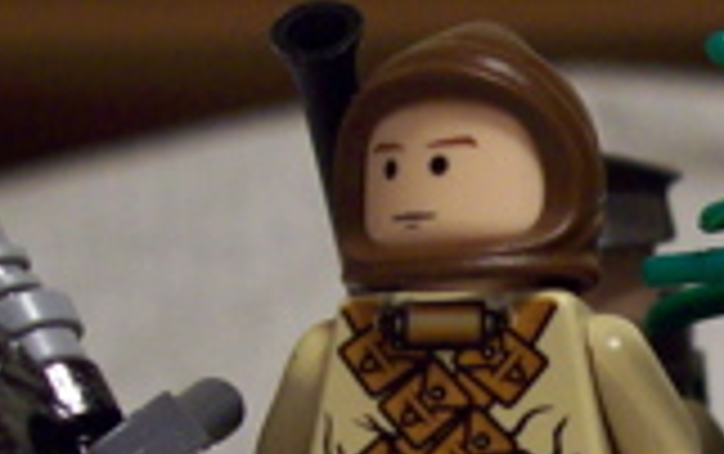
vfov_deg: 8.8
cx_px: 760
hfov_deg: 13.9
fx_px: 2923
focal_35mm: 148
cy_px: 499
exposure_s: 1/8
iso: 200
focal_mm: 7.6
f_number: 3
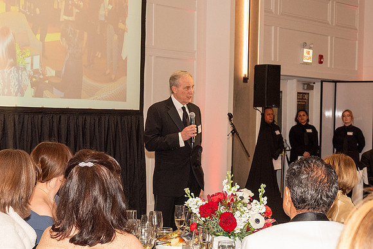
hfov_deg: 22.6
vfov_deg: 15.2
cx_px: 186
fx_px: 933
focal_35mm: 90
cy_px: 124
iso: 1600
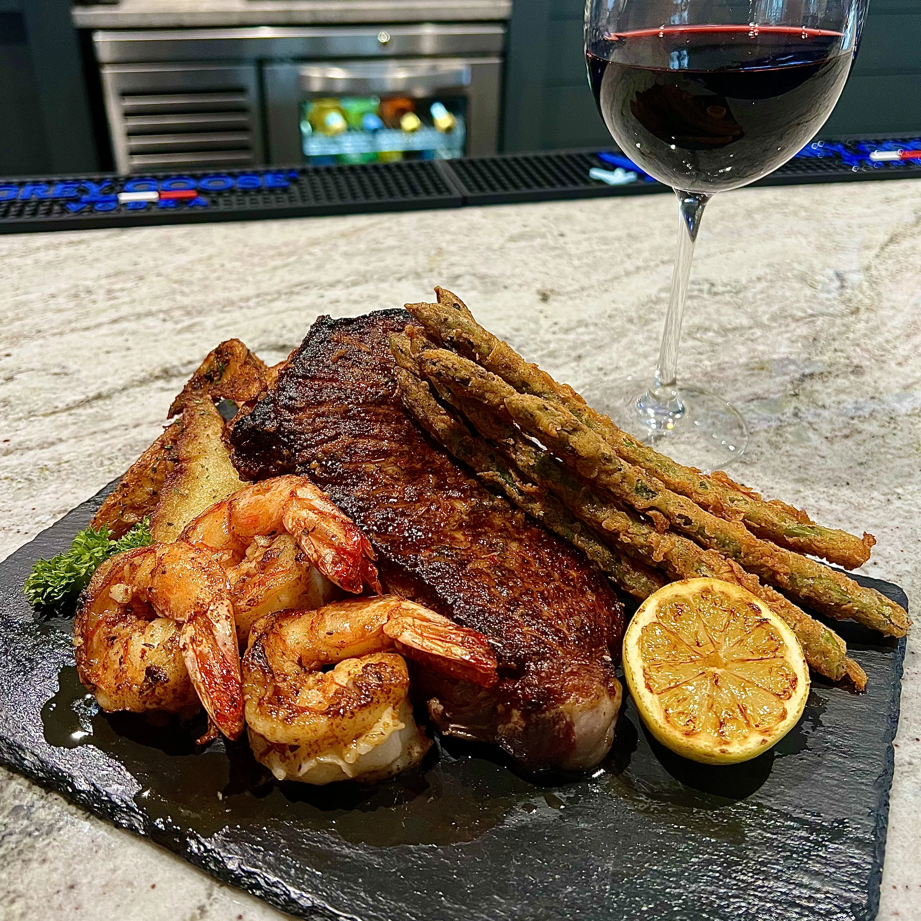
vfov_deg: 52.1
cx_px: 455
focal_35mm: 31
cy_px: 361
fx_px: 933
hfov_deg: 52.5
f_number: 1.5
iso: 250
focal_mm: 5.7
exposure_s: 1/60
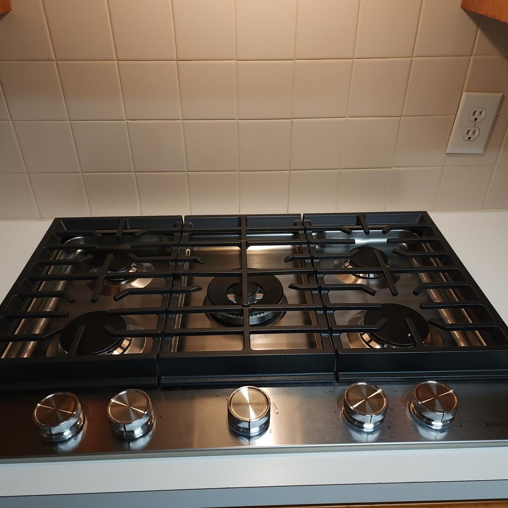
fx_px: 465
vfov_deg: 57.3
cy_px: 253
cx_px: 248
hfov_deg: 57.3
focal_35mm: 28
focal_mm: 6.4
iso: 64
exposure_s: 1/60
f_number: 1.8
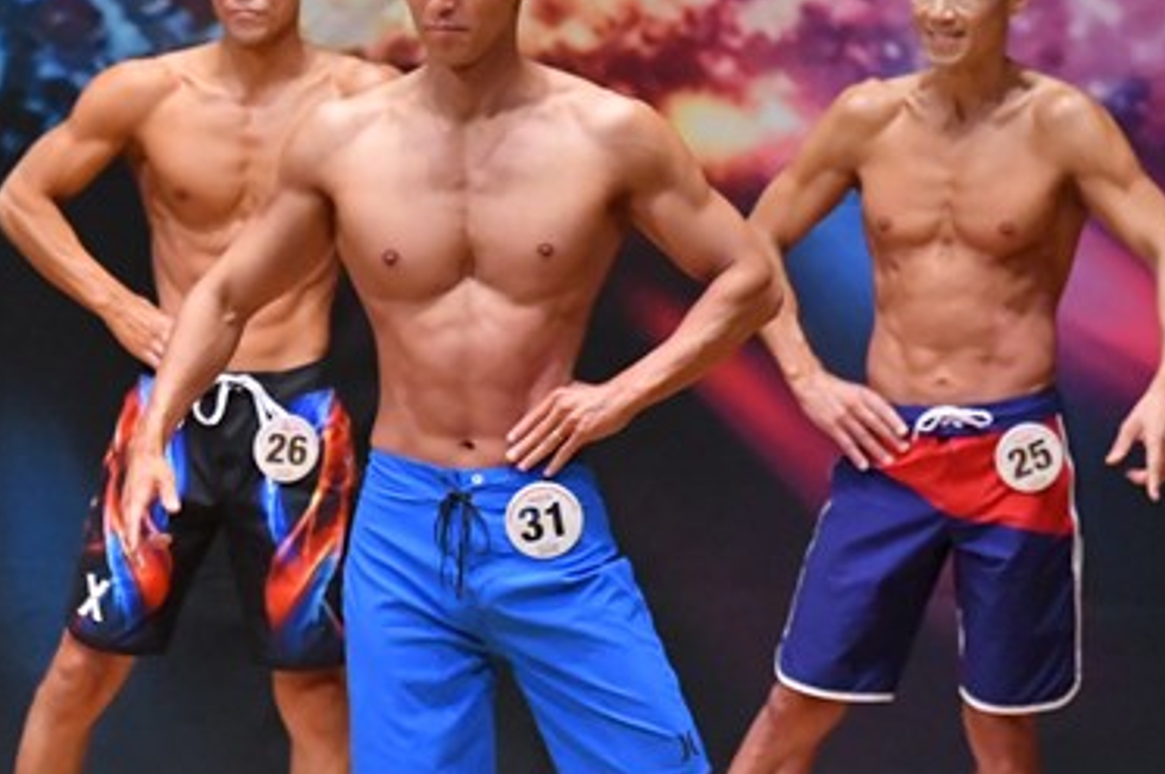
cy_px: 512
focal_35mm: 530
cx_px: 42
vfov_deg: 2.6
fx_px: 17136
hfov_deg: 3.9
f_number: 5.6
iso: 8000
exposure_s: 1/400
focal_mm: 170
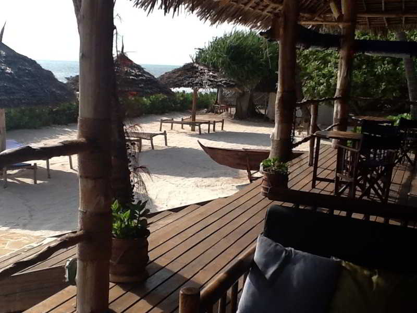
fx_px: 530
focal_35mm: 44
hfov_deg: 42.9
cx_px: 208
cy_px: 156
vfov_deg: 32.9
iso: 40
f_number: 2.4
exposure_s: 1/1337
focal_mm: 2.03
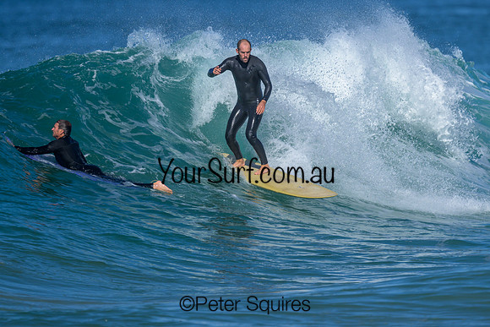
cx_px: 253
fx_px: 13187
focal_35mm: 969
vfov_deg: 1.4
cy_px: 134
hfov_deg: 2.1
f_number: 6.3
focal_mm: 800
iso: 220
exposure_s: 1/2000
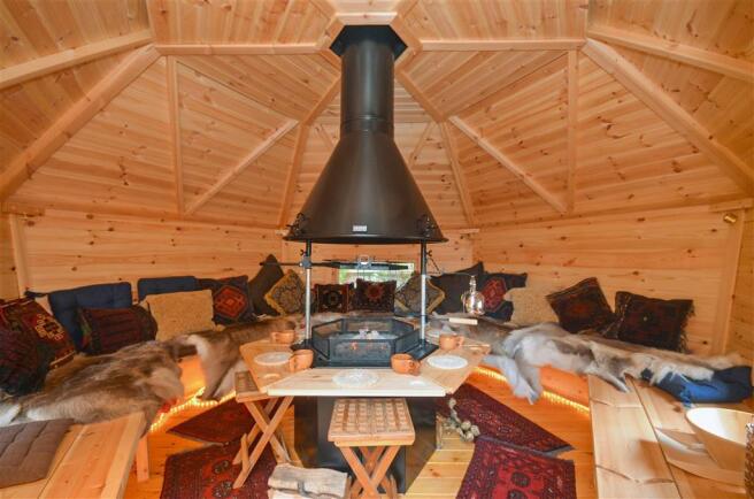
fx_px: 313
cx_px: 377
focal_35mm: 15
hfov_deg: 100.5
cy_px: 250
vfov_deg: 77.0
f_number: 8
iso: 320
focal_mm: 10
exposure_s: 1/1.67
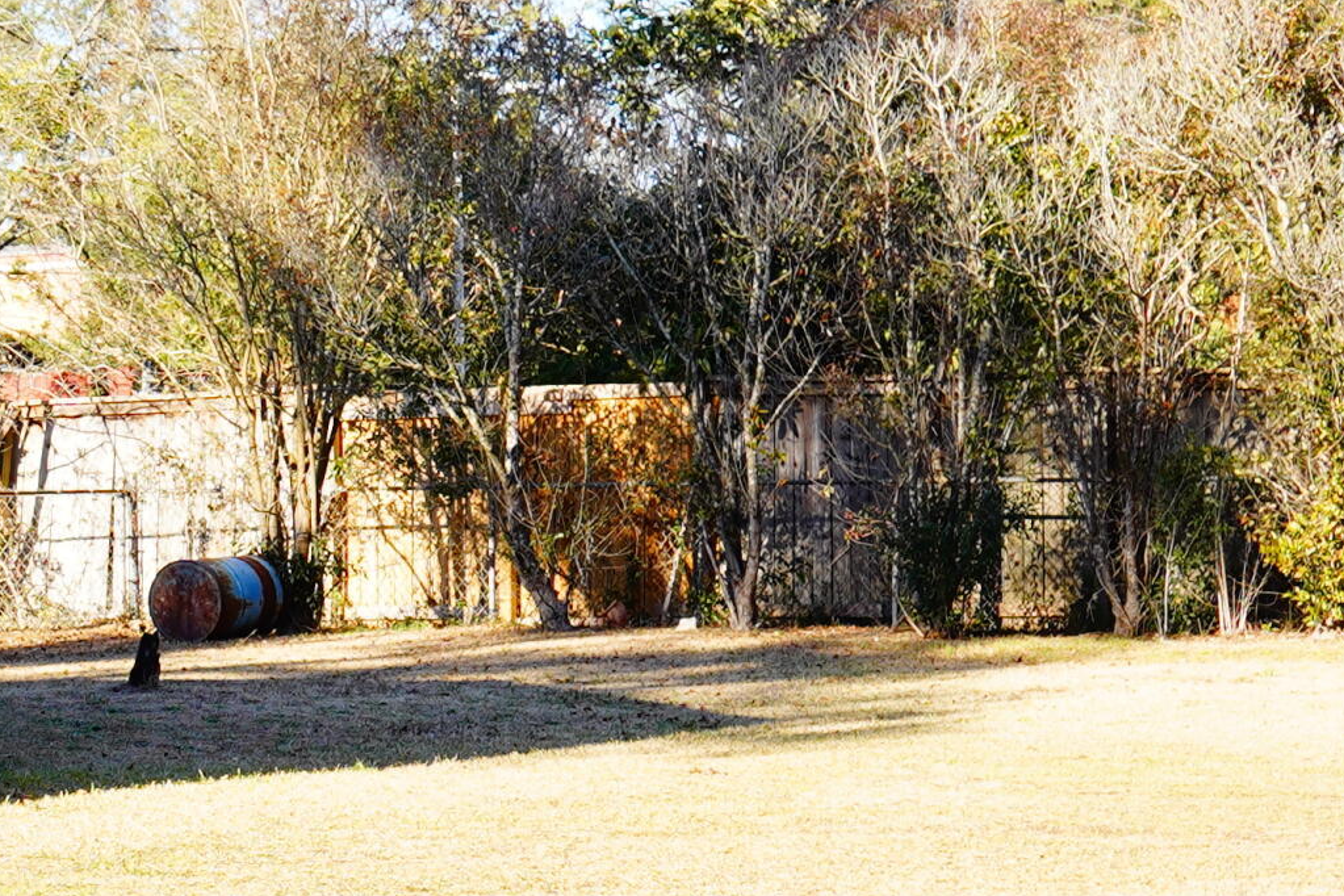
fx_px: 4928
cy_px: 847
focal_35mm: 132
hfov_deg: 14.8
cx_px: -409
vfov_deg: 10.3
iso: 100
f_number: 5.6
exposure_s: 1/125
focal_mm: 30
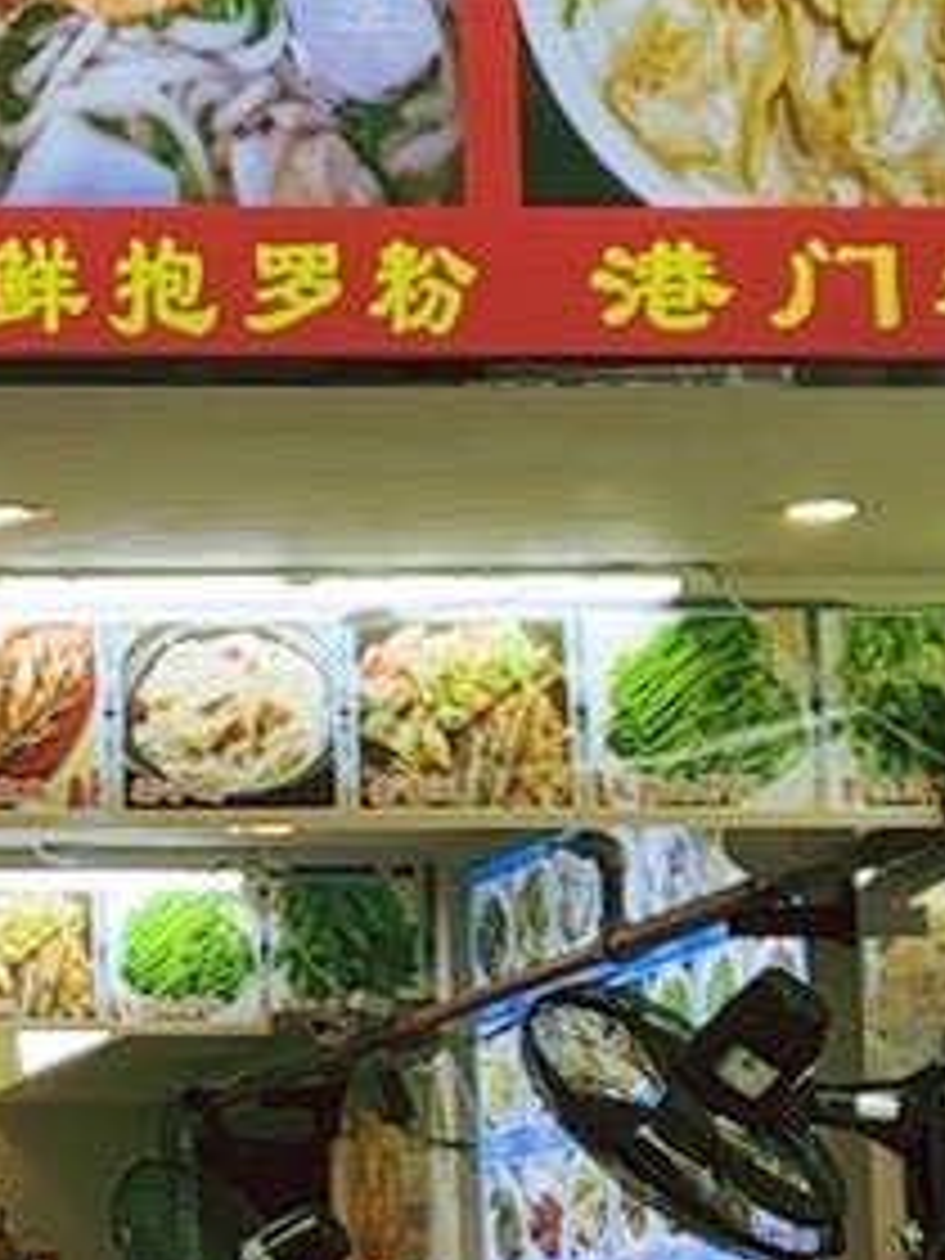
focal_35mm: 303
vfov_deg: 6.5
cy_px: -405
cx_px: -968
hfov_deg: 4.8
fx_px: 11029
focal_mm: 5.7
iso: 40
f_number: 1.5
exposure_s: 1/171
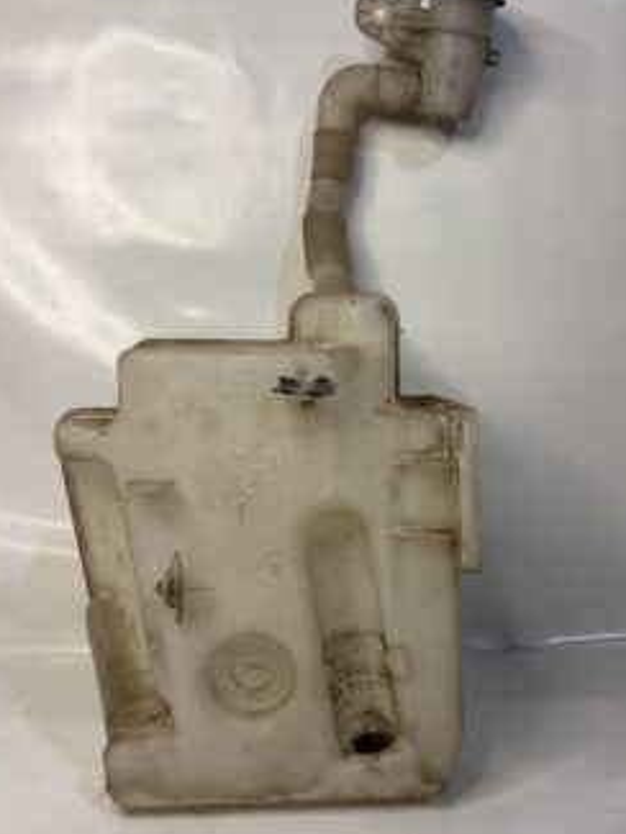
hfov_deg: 44.1
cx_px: 354
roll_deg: +0.6
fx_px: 771
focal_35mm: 32
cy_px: 444
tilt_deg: -7.8
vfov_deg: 56.8
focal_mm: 5.96
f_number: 1.6
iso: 80
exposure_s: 1/100
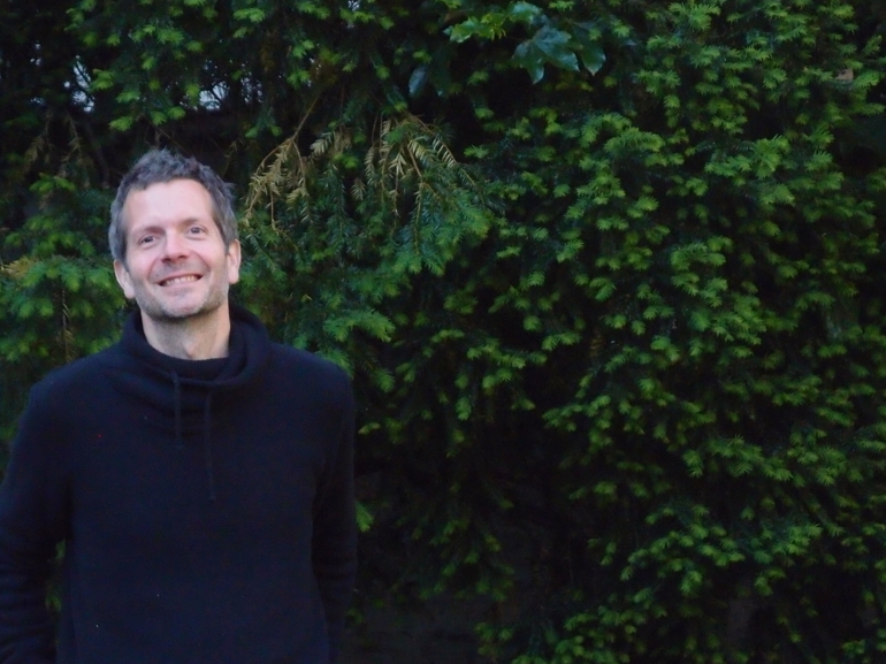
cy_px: 369
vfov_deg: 10.0
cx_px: 343
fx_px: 3812
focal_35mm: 149
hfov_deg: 13.2
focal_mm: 24
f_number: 2.5
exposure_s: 1/640
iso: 800
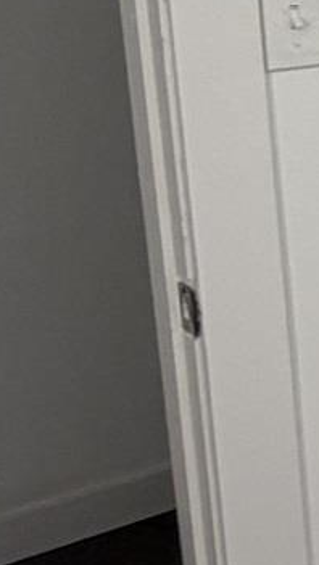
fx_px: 1501
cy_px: 163
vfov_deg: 21.2
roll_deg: -1.8
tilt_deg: -15.0
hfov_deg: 9.6
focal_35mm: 100
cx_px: 934
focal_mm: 2.22
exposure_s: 1/121
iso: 125
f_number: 2.2
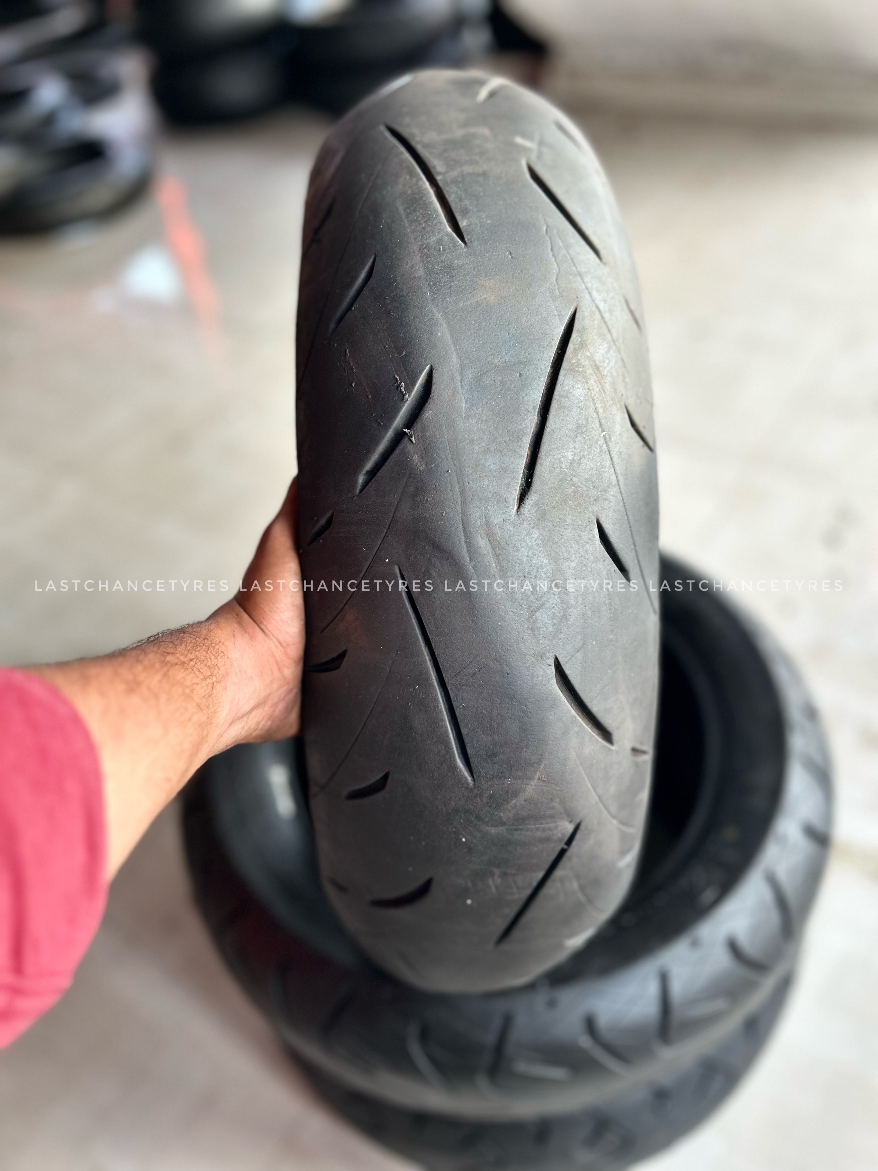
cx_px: 439
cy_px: 586
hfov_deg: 53.1
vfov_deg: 67.3
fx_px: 879
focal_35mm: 26
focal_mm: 5.7
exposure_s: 1/100
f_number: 1.5
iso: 100
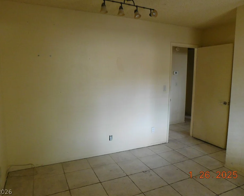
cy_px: 94
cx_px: 119
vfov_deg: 56.8
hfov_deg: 68.1
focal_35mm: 25
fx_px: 181
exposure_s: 1/30
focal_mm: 4
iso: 400
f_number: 3
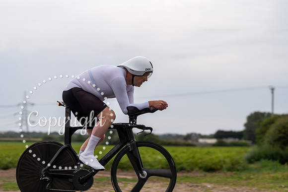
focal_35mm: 91
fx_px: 728
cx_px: 144
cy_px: 96
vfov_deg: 15.0
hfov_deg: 22.4
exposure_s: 1/640
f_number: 3.2
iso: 160
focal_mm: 91
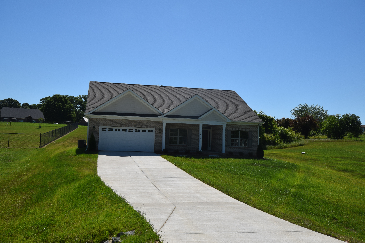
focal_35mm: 36
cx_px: 182
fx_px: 365
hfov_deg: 53.1
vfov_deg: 36.9
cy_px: 122
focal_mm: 24
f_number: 10
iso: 200
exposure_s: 1/400
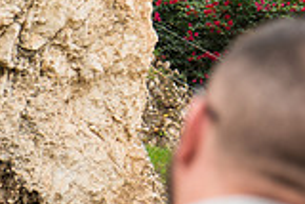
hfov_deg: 8.0
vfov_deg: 5.4
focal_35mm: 254
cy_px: -131
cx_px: 446
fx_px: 2154
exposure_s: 1/200
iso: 100
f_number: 3.5
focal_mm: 70
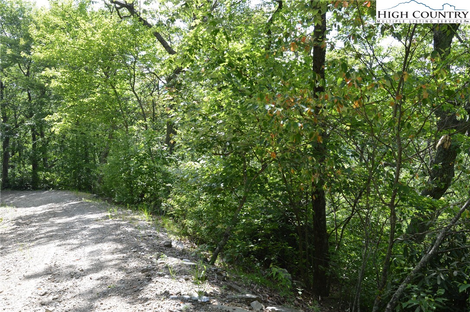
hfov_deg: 62.0
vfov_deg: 43.5
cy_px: 156
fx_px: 391
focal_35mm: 30
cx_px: 235
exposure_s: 1/125
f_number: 5.6
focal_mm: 20
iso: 220
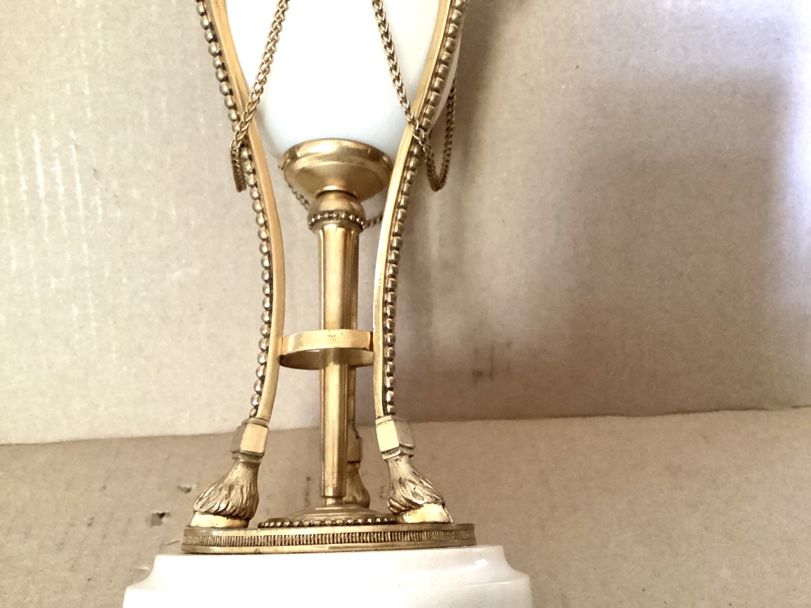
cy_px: 304
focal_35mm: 31
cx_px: 406
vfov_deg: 45.4
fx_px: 726
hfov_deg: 58.4
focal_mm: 3.3
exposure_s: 1/25
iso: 800
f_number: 2.4
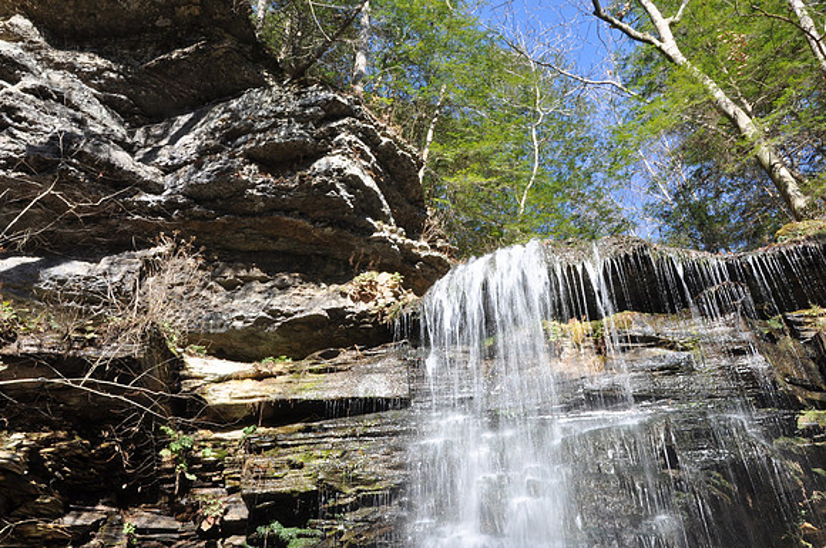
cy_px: 274
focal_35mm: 36
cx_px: 413
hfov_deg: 53.2
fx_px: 825
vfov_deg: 36.8
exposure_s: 1/15
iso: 200
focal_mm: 24
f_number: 25
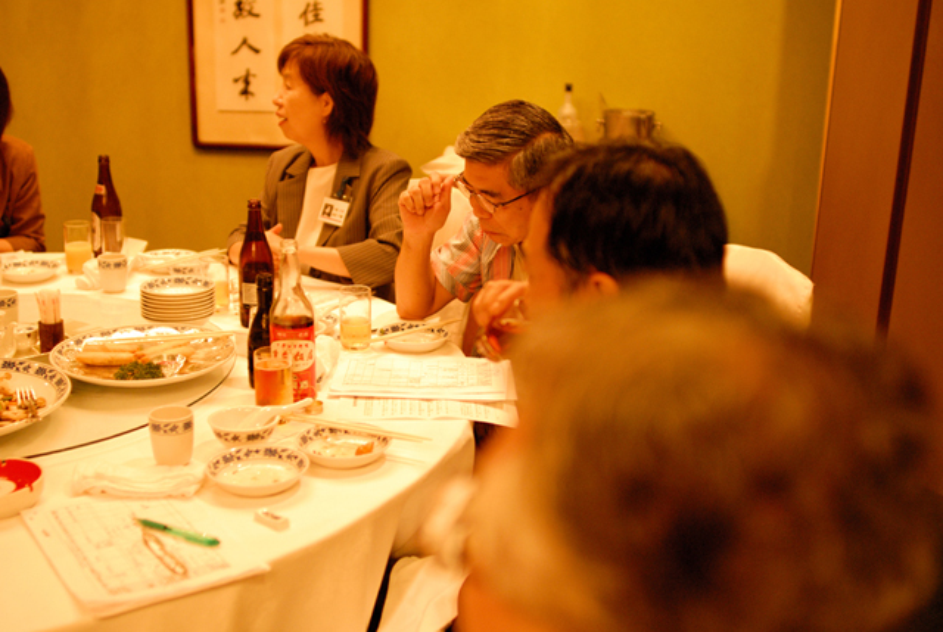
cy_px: 316
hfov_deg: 46.3
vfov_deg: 32.0
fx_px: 1102
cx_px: 472
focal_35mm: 42
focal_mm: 28
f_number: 2
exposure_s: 1/80
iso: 800
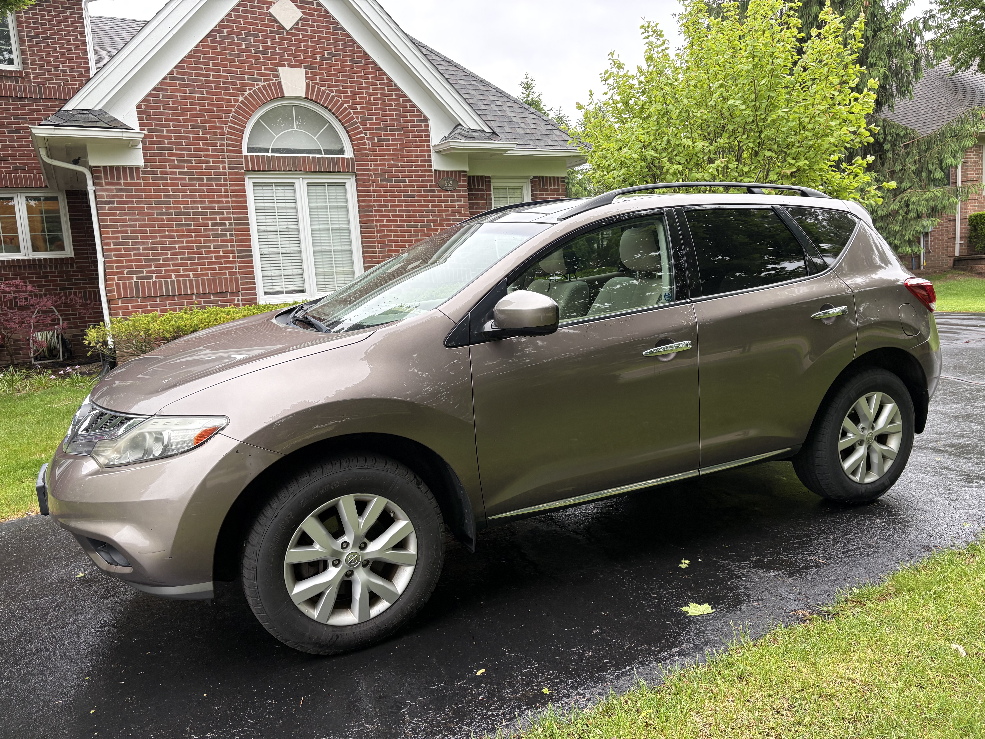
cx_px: 492
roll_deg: +3.9
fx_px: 740
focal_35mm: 26
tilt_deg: -6.1
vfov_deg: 53.1
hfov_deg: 67.3
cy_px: 370
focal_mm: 5.96
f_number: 1.6
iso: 100
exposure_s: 1/121
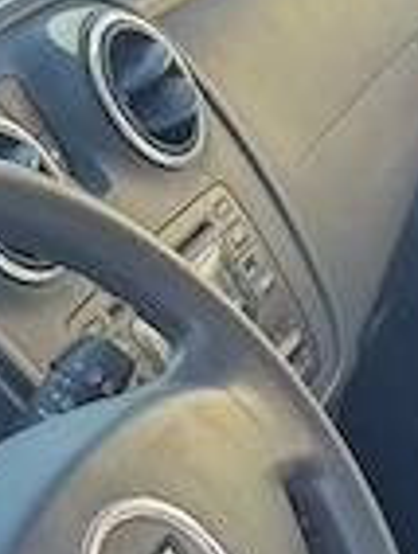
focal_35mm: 135
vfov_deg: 13.9
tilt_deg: -35.2
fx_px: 2167
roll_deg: +2.6
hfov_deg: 10.2
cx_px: 836
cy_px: 761
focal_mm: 6.76
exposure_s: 1/191
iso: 80
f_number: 1.78
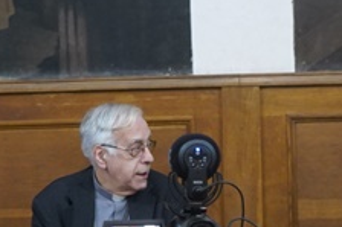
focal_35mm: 160
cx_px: 205
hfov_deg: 12.8
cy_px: 145
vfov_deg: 8.6
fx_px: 1519
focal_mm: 35
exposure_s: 1/50
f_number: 4
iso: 2500
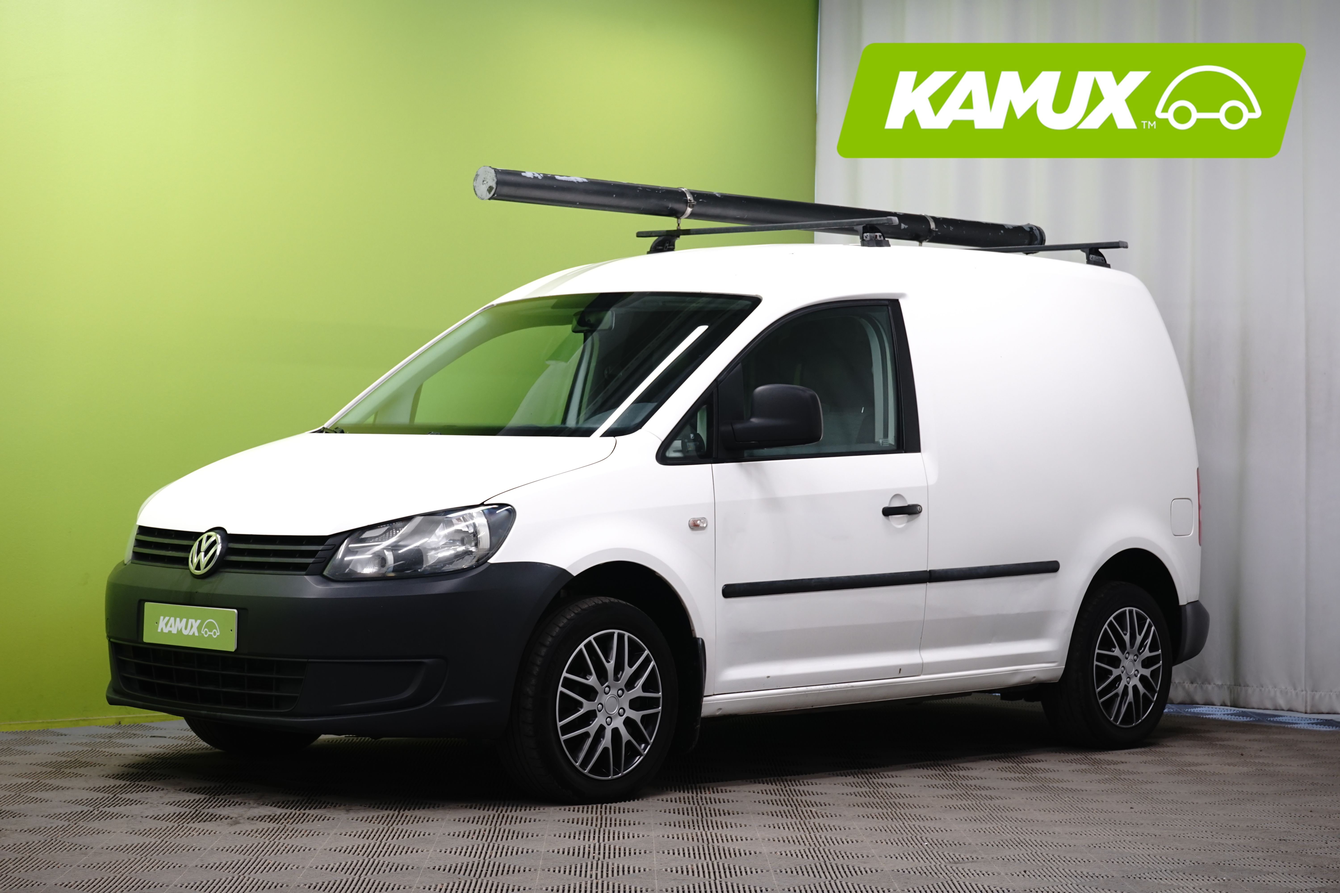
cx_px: 670
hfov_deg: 28.8
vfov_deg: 19.5
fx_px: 2605
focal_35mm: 70
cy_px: 446
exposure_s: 1/6
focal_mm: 70
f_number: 9
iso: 500
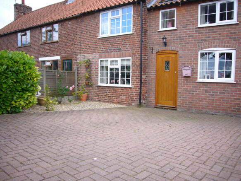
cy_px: 90
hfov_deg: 63.5
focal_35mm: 28
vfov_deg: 49.7
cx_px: 120
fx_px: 195
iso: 80
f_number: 2.8
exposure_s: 1/200
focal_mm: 4.6
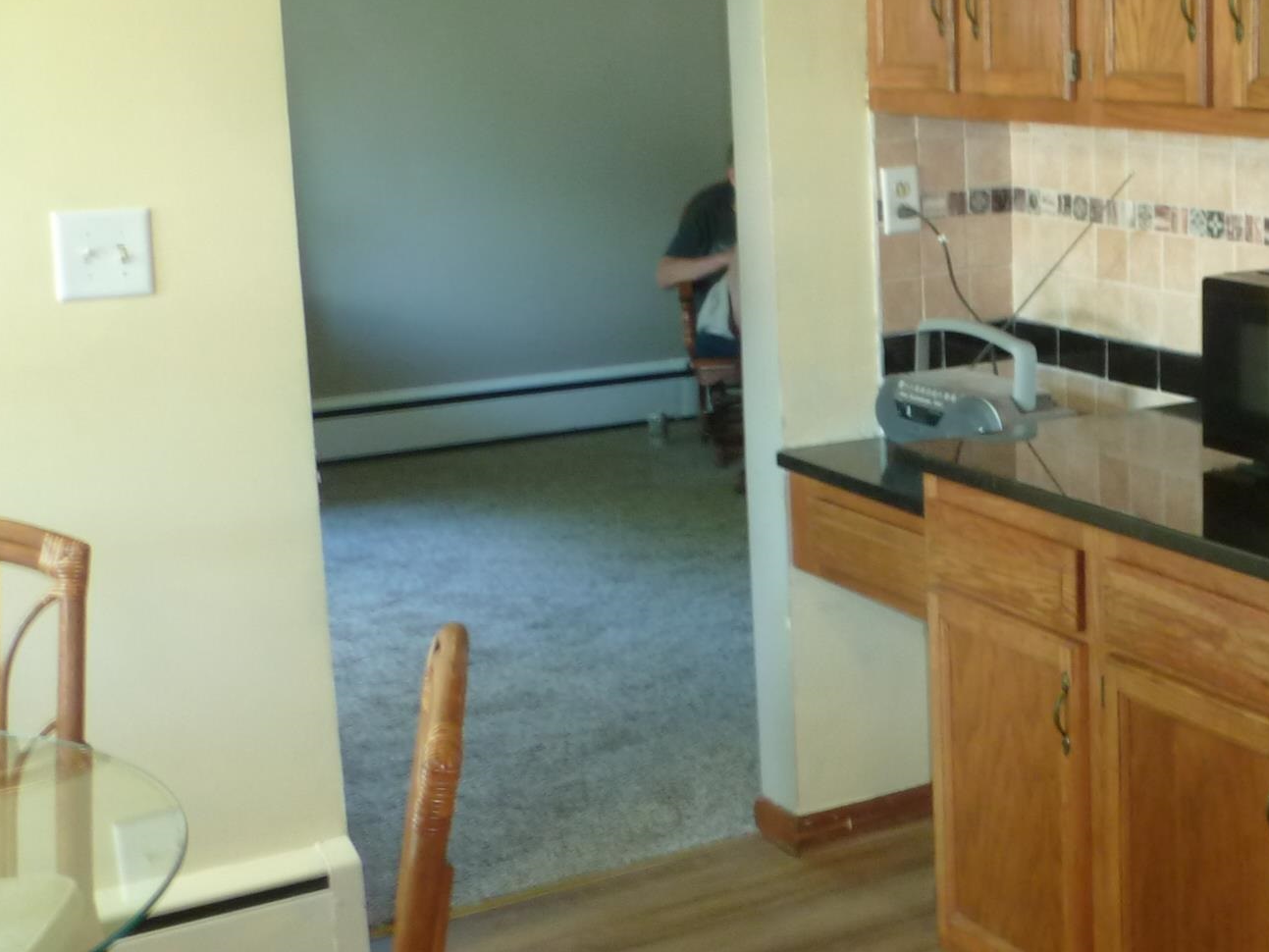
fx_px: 2090
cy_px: 356
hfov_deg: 31.5
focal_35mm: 57
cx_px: 1234
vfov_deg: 25.6
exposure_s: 1/4
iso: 160
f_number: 3.3
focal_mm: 4.3
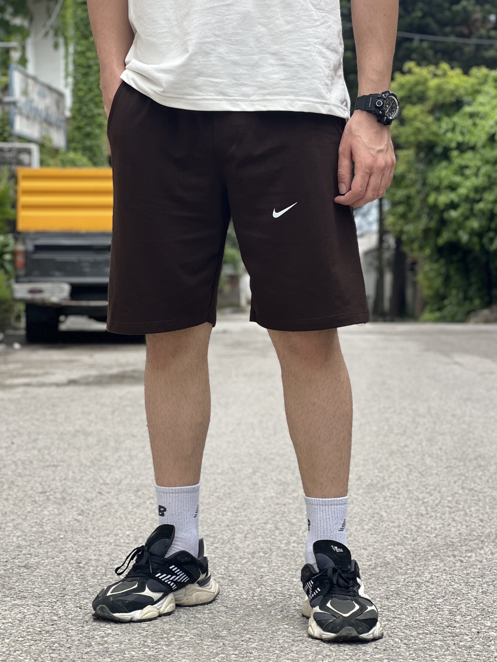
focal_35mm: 90
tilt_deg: -1.7
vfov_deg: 21.8
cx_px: 240
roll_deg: +0.0
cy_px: 333
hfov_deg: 16.4
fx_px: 1723
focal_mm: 9
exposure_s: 1/408
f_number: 2.8
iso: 32
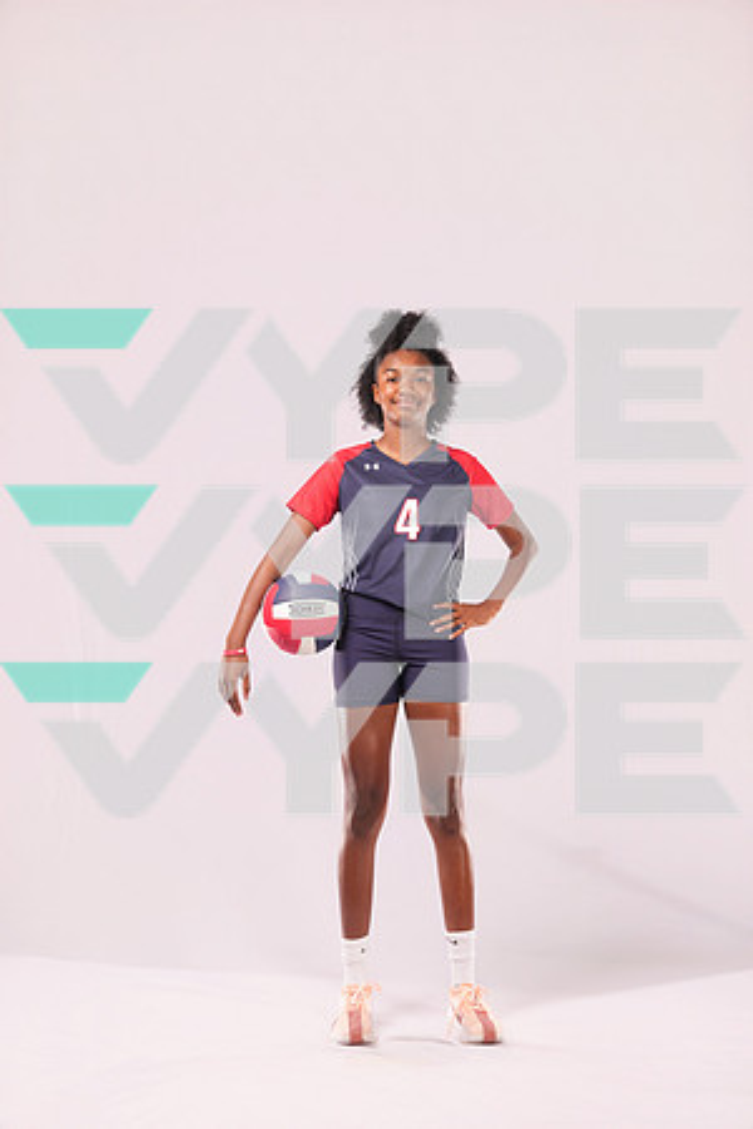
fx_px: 1098
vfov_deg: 54.4
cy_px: 564
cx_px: 376
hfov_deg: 37.9
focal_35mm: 35
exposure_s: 1/100
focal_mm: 35
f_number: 6.3
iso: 200
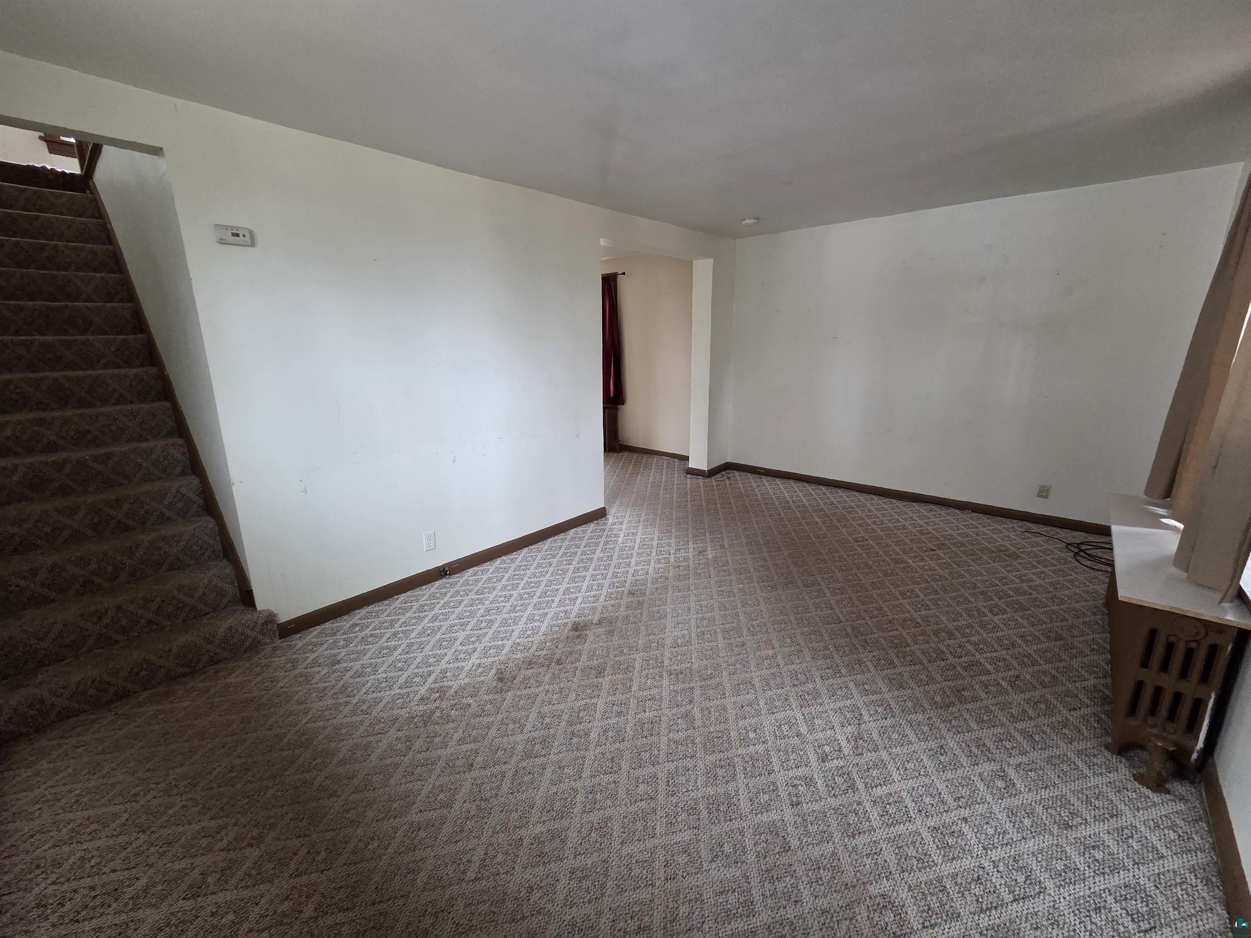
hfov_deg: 106.2
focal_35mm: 13
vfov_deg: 89.9
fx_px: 470
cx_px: 626
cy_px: 469
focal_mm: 2.2
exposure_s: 1/60
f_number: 2.2
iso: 1000
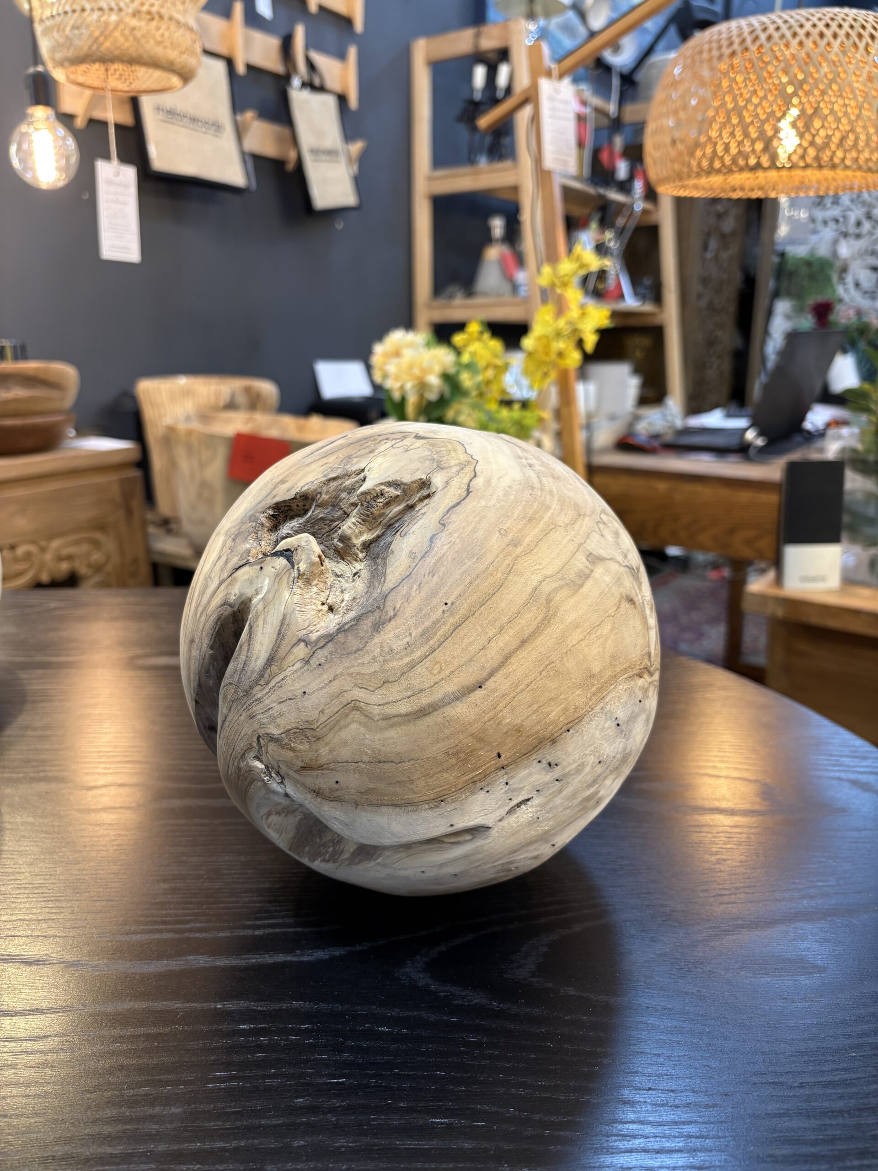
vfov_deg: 67.3
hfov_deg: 53.1
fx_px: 879
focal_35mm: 26
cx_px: 439
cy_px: 586
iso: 125
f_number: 1.6
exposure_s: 1/50
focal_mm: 5.96
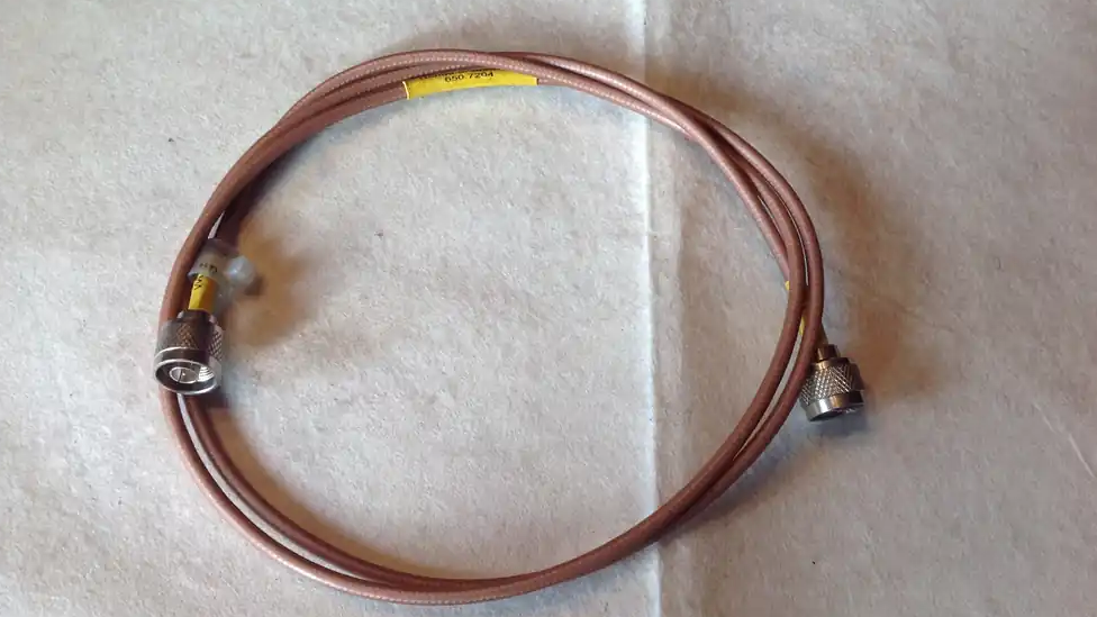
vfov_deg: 30.4
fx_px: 1134
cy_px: 341
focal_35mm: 39
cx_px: 536
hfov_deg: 51.6
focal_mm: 4.28
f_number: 2.4
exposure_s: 1/60
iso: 64
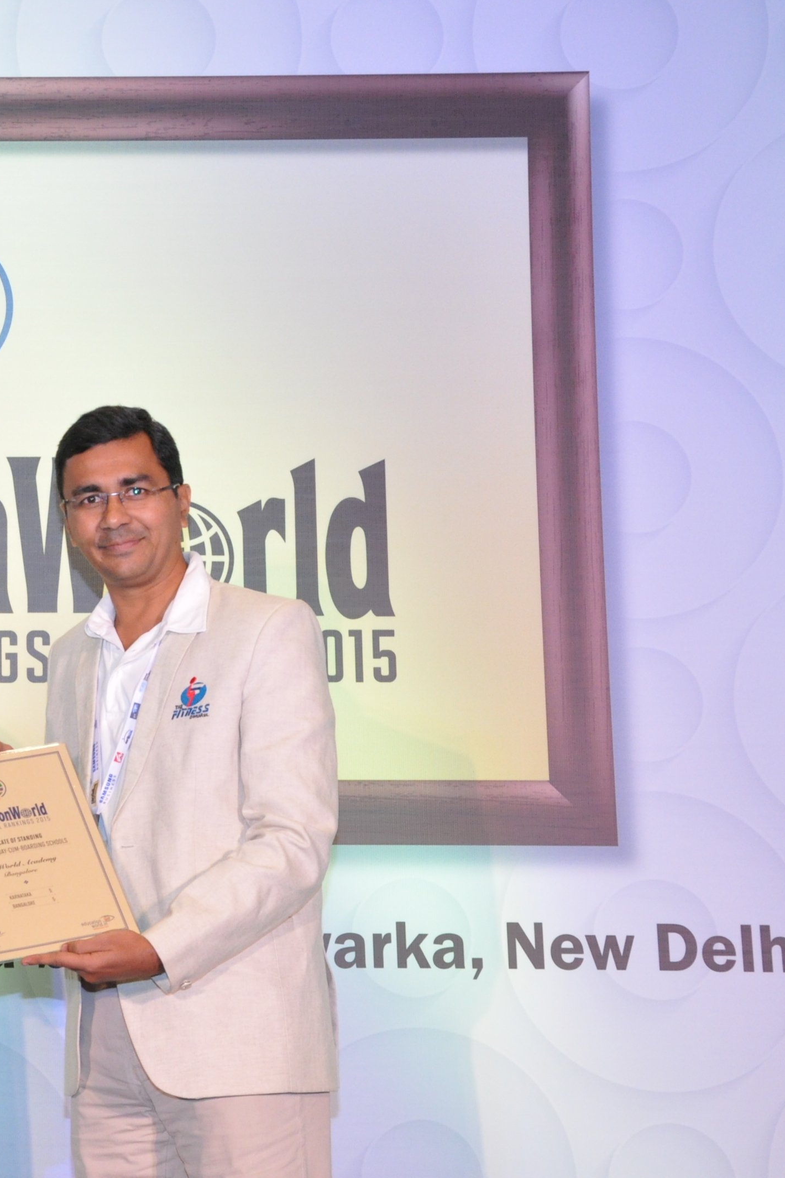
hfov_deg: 14.2
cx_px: -19
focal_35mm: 95
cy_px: 589
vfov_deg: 21.5
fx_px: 3107
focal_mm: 42
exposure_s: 1/60
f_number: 7.1
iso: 1600
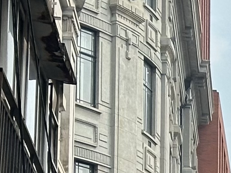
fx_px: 1695
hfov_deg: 7.3
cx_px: 554
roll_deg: +1.2
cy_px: 329
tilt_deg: +9.3
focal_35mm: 254
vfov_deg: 5.7
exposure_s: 1/2890
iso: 64
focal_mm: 6.86
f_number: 1.78
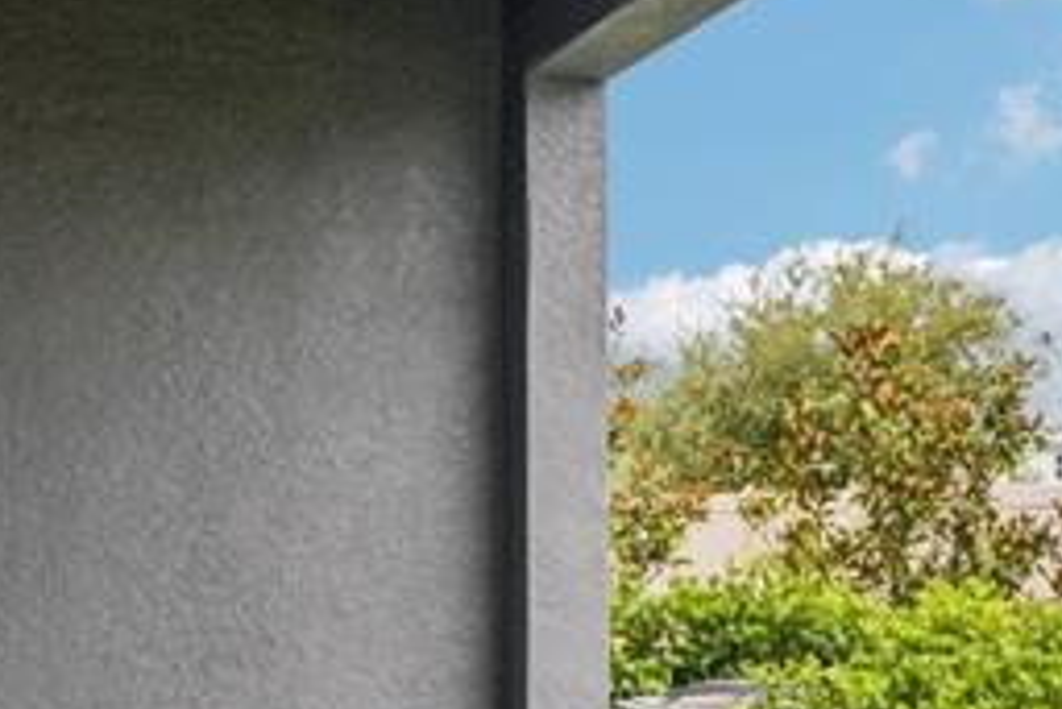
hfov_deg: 29.6
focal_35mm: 64
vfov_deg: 21.0
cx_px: 1033
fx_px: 1889
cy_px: 585
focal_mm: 16
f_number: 8
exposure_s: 1/200
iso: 400
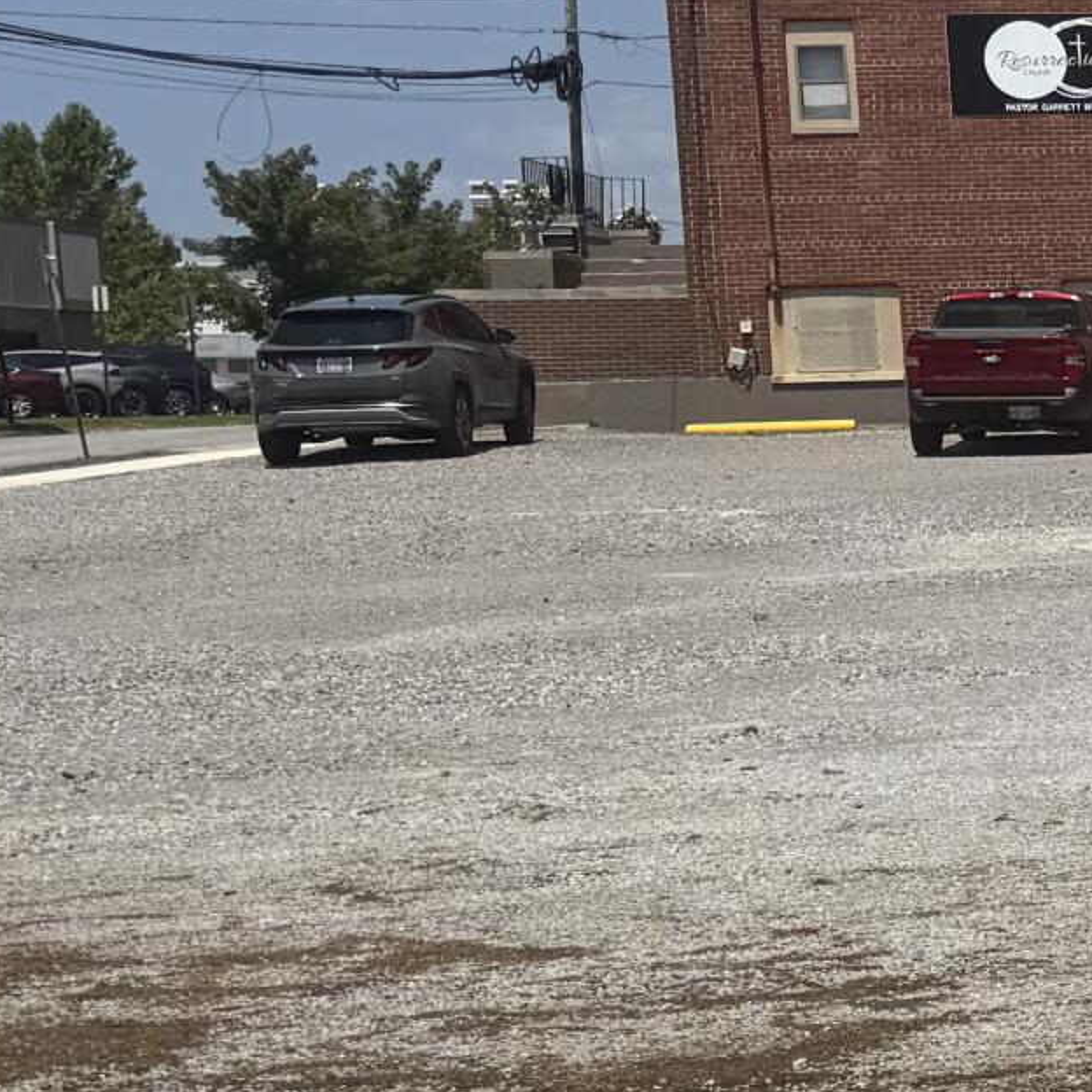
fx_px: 3640
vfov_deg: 17.0
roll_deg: +2.3
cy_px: 674
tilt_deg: -5.4
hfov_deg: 13.4
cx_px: 2464
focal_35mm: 102
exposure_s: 1/7092
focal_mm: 6.76
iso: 80
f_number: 1.78
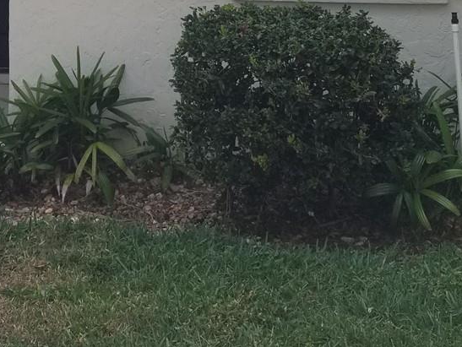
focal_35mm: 76
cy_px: -62
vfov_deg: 18.5
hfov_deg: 24.5
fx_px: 1015
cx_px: 5
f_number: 1.7
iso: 50
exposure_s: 1/1580
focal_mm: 4.3
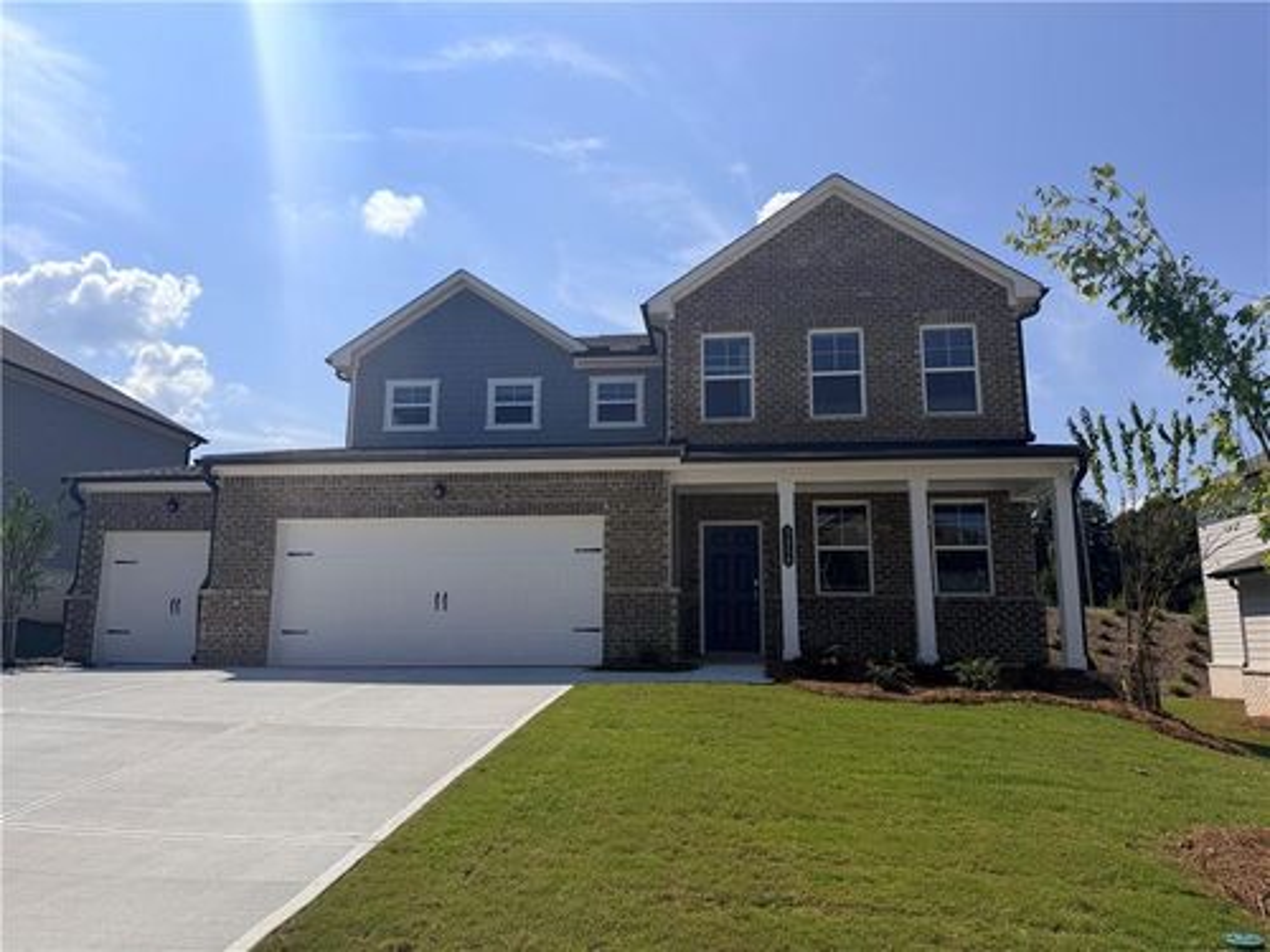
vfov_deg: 56.8
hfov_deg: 71.6
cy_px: 476
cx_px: 635
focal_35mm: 24
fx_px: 881
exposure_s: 1/9091
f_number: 1.78
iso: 80
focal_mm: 6.76
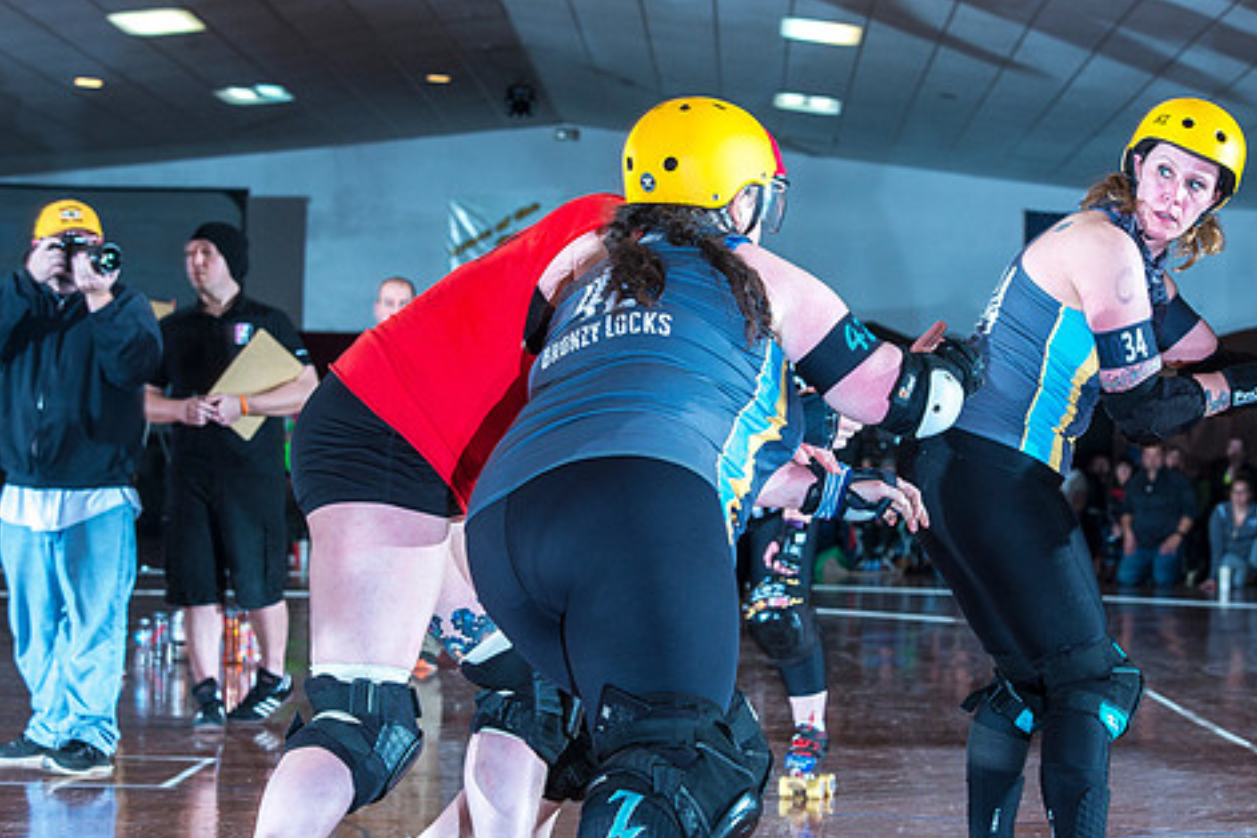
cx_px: 638
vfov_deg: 13.5
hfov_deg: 20.2
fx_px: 3526
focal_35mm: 101
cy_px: 487
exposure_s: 1/160
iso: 800
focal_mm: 82
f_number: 7.1
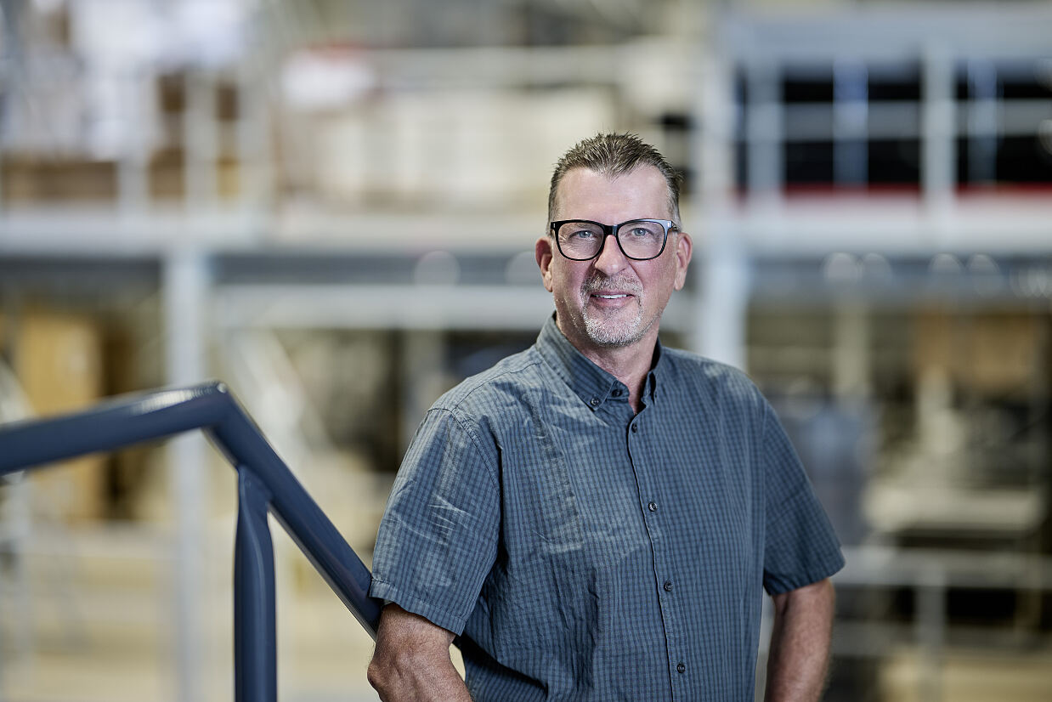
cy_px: 351
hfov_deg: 23.9
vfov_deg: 16.1
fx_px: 2484
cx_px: 526
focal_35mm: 85
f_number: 1.2
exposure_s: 1/125
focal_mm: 85
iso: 200
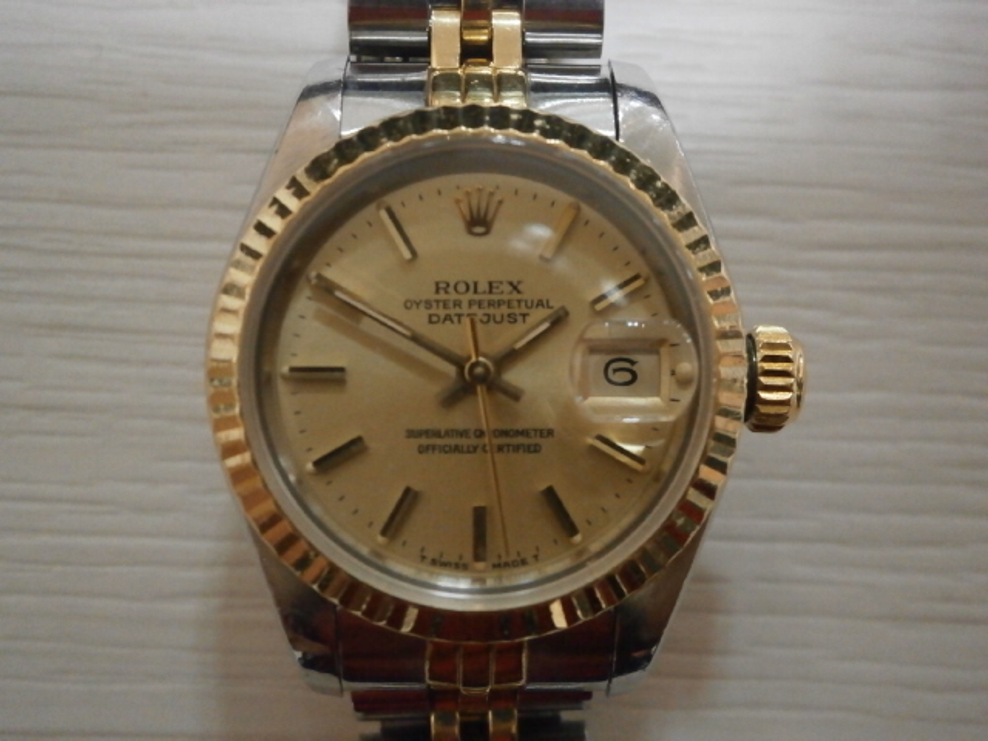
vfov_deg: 30.9
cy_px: 370
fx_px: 1341
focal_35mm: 47
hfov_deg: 40.4
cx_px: 494
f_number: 3.4
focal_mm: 8.3
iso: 800
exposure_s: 1/80
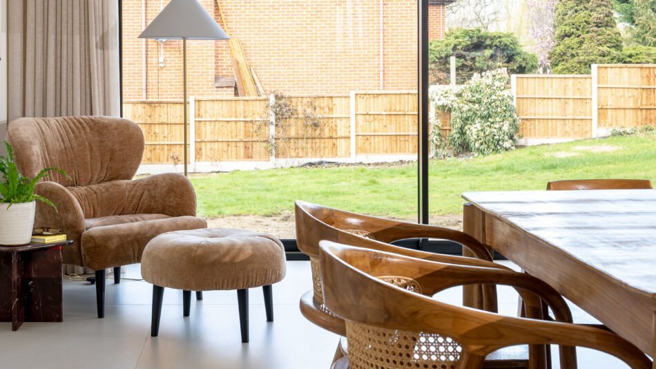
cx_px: 249
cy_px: 87
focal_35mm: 61
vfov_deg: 19.6
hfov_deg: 34.2
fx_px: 1061
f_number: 9
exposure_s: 1/15
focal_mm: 36
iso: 200
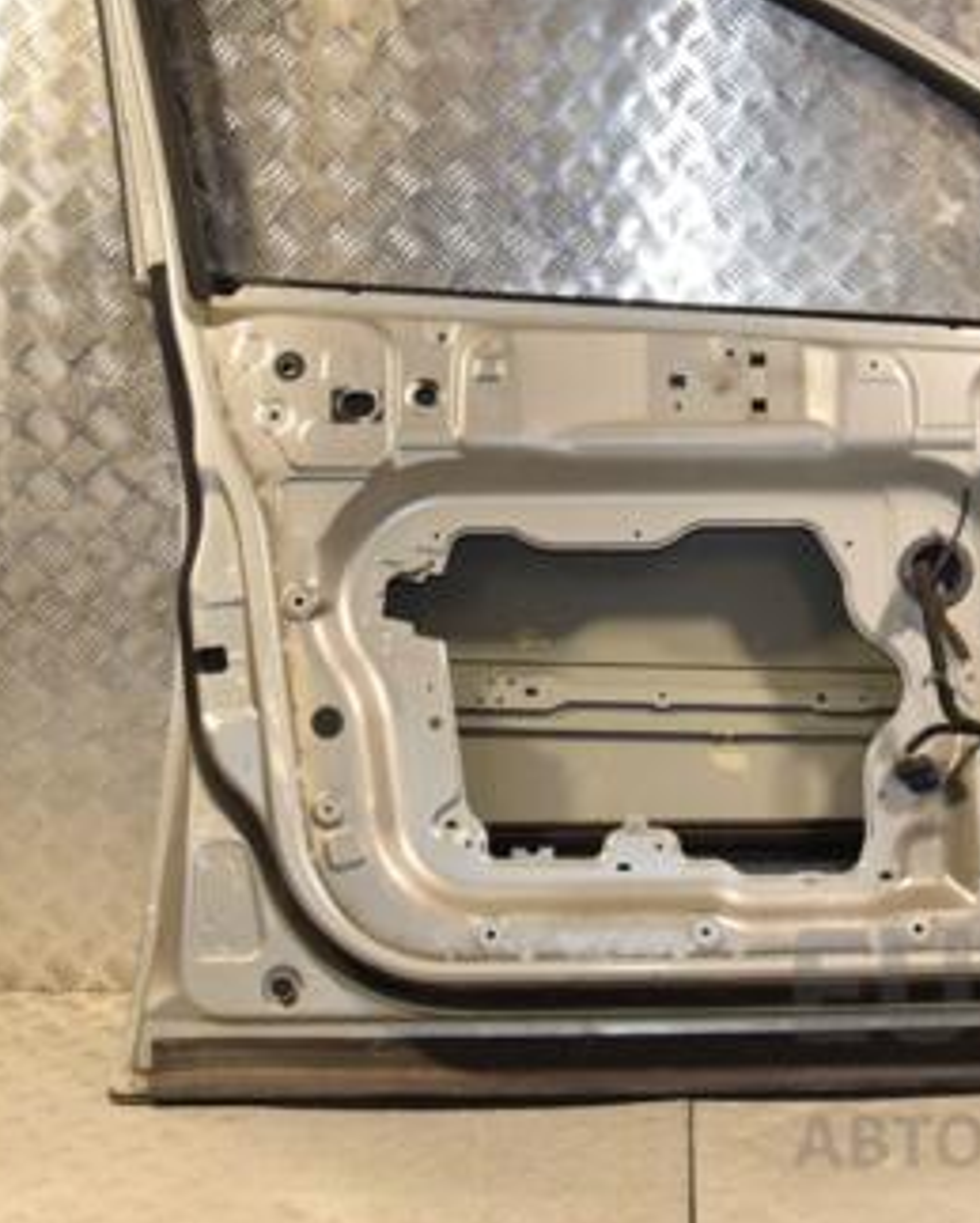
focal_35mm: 55
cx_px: 723
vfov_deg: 34.1
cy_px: 481
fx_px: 1987
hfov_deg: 27.4
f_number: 8
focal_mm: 21
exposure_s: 1/200
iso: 800
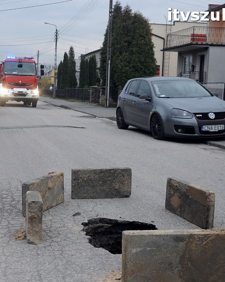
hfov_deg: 31.7
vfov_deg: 39.5
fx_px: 391
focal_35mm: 47
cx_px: 67
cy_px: 142
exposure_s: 1/125
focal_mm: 22
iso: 200
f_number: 5.6
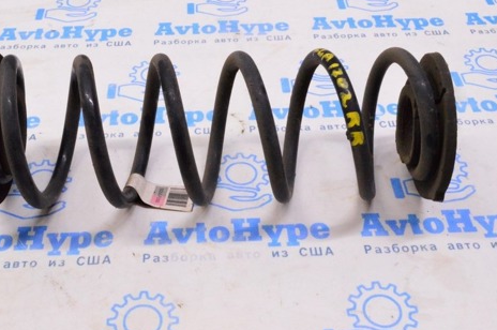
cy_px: 108
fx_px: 713
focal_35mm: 52
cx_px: 205
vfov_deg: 25.9
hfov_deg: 38.3
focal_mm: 25
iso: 6400
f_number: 25
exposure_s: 1/30
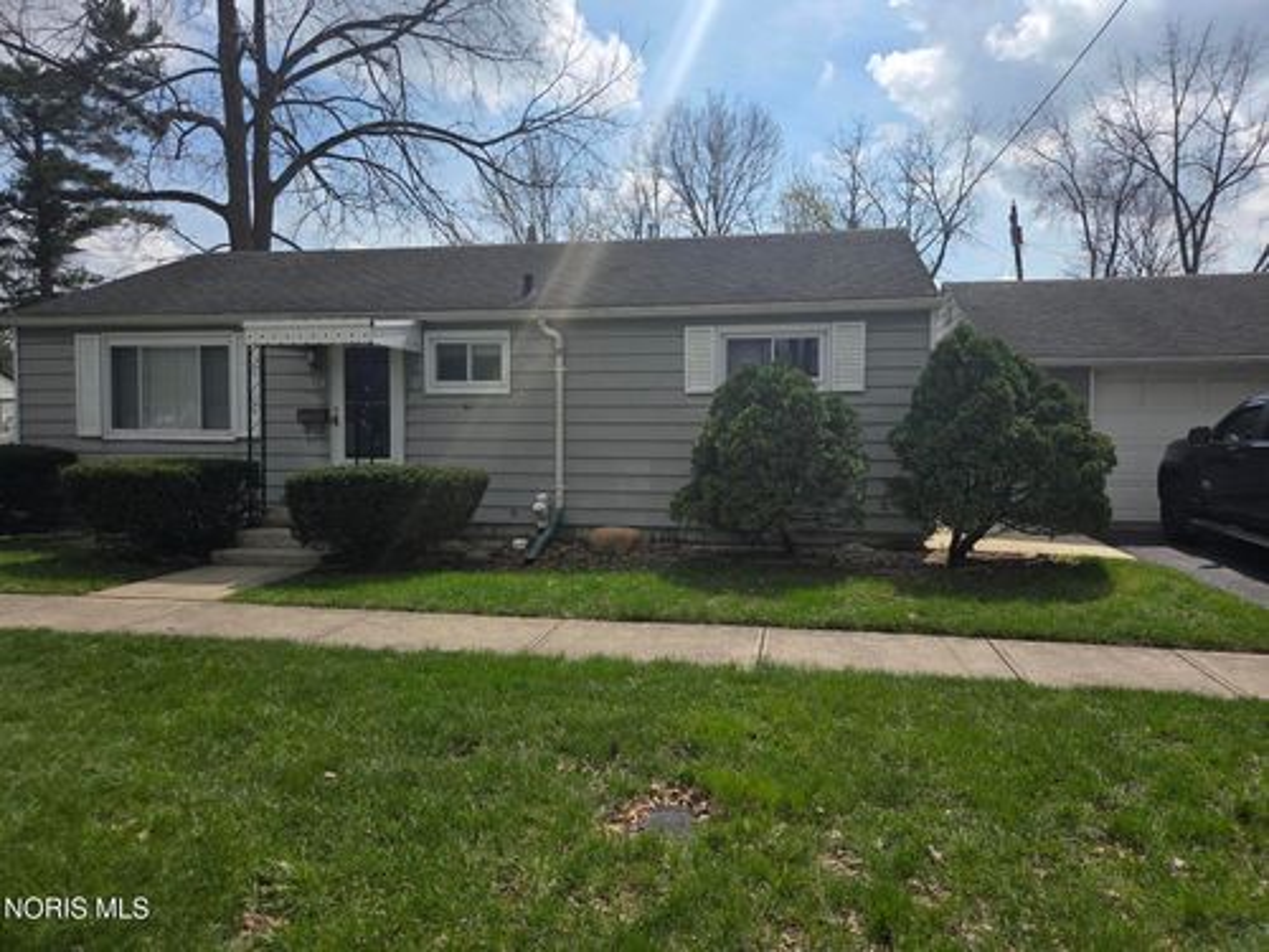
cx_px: 634
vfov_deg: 58.9
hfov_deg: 73.9
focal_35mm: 23
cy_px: 476
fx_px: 843
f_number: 1.8
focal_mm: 5.4
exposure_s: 1/7328
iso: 80
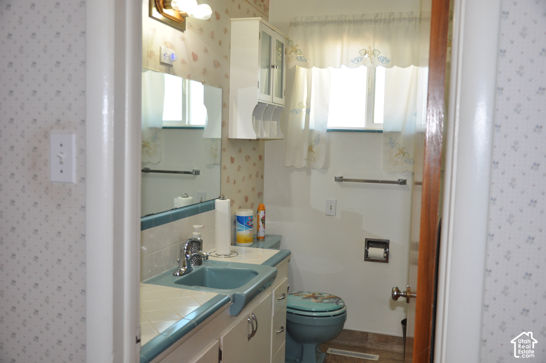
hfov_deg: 53.2
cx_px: 273
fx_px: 545
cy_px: 182
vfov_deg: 36.8
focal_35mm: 36
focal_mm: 24
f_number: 3.8
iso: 400
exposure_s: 1/125
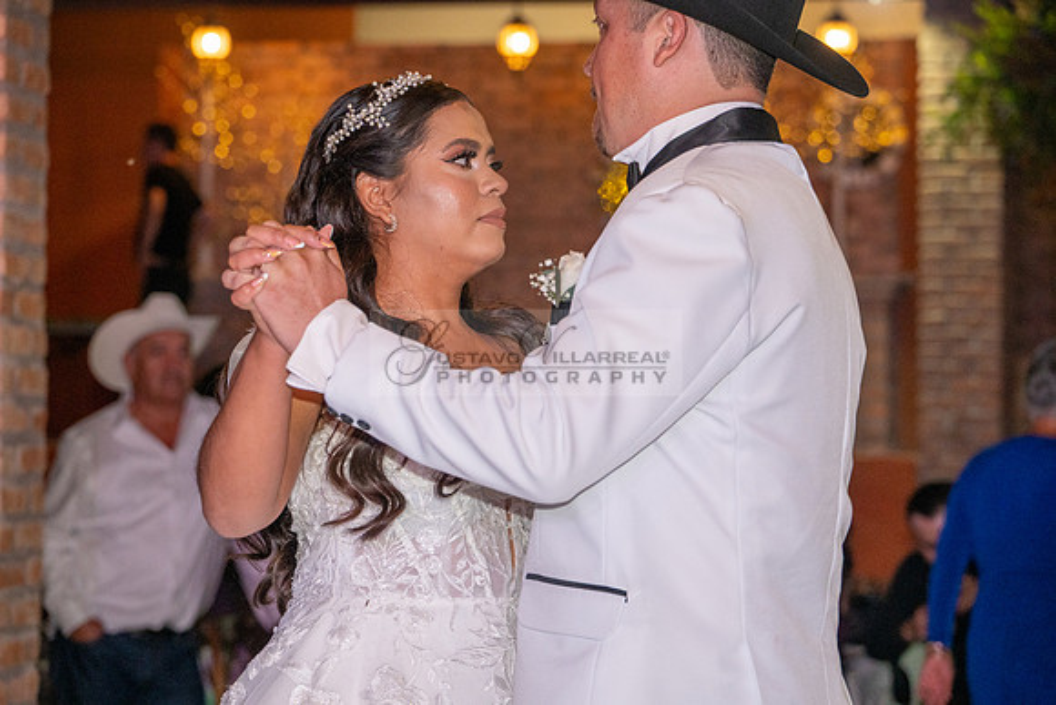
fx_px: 4107
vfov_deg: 9.8
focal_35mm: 140
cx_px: 528
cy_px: 352
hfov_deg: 14.7
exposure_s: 1/160
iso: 2000
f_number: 7.1
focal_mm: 140
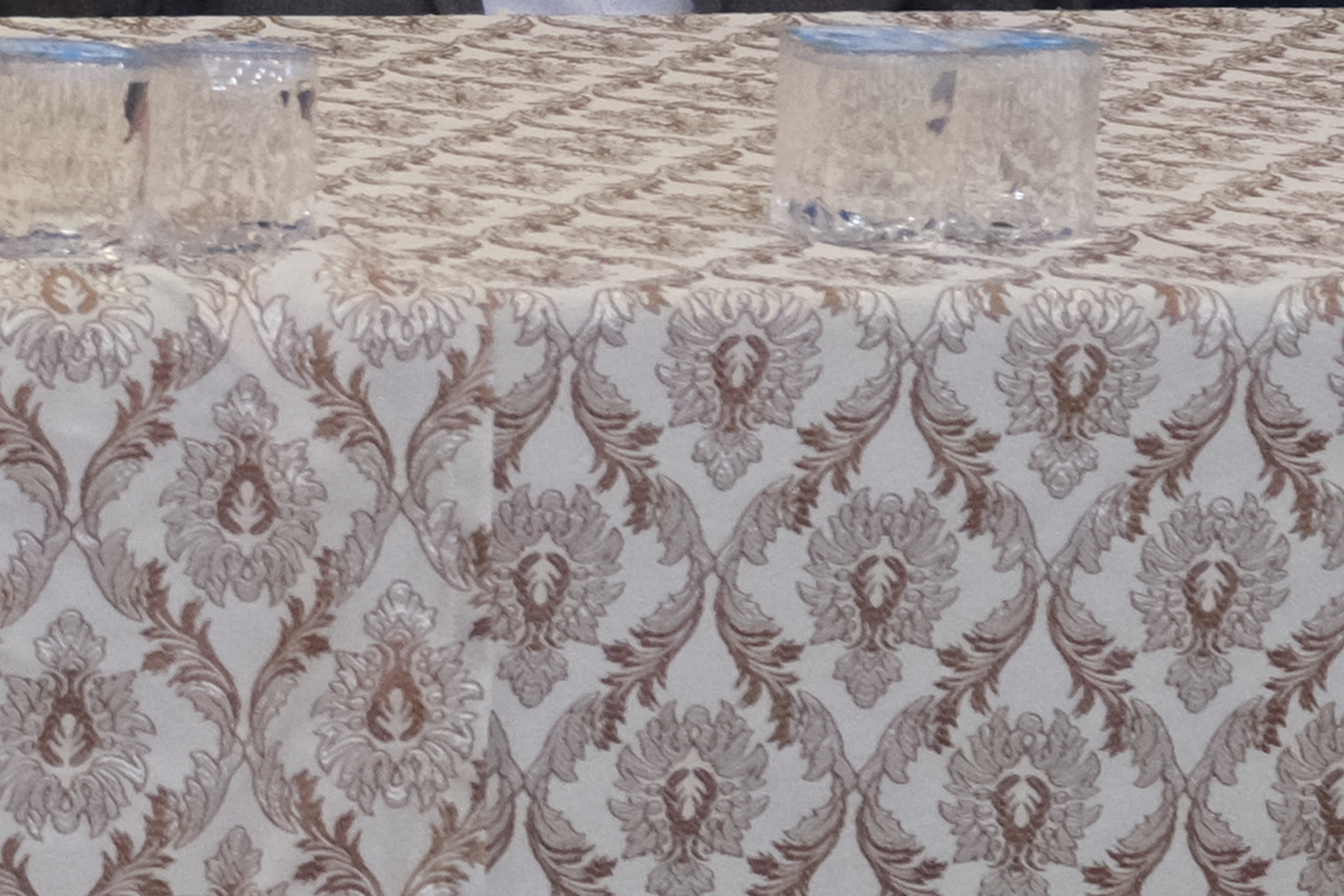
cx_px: -1211
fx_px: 7615
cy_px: -443
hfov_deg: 9.5
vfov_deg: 6.6
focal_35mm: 204
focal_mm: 23.4
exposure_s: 1/100
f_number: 3.4
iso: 4000
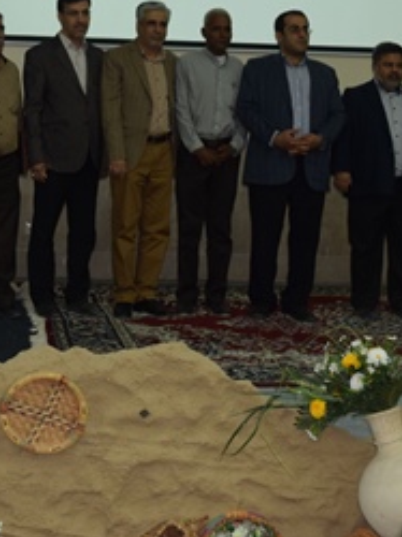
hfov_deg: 19.6
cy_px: 113
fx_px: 1148
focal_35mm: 74
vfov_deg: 25.9
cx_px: 75
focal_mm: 20
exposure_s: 1/80
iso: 800
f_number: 4.5
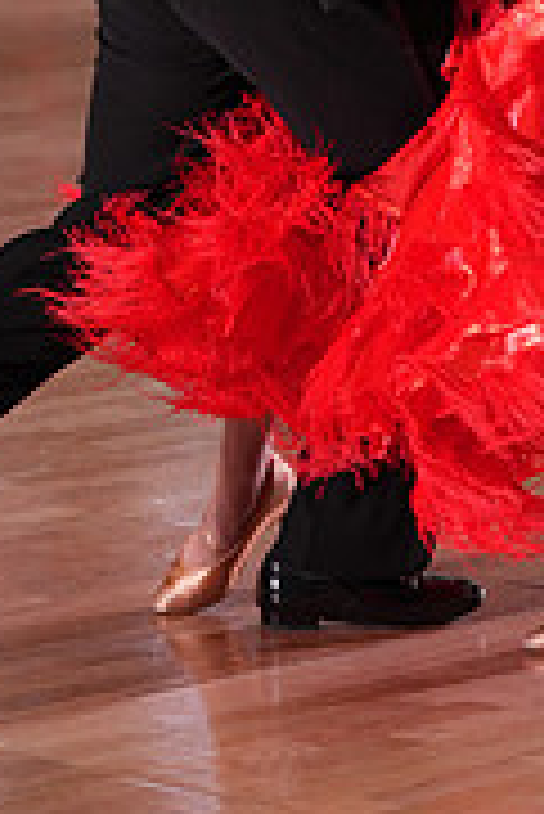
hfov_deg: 4.8
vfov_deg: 7.1
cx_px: 407
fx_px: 6515
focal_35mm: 288
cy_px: -211
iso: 1000
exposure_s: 1/500
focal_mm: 90
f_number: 2.8
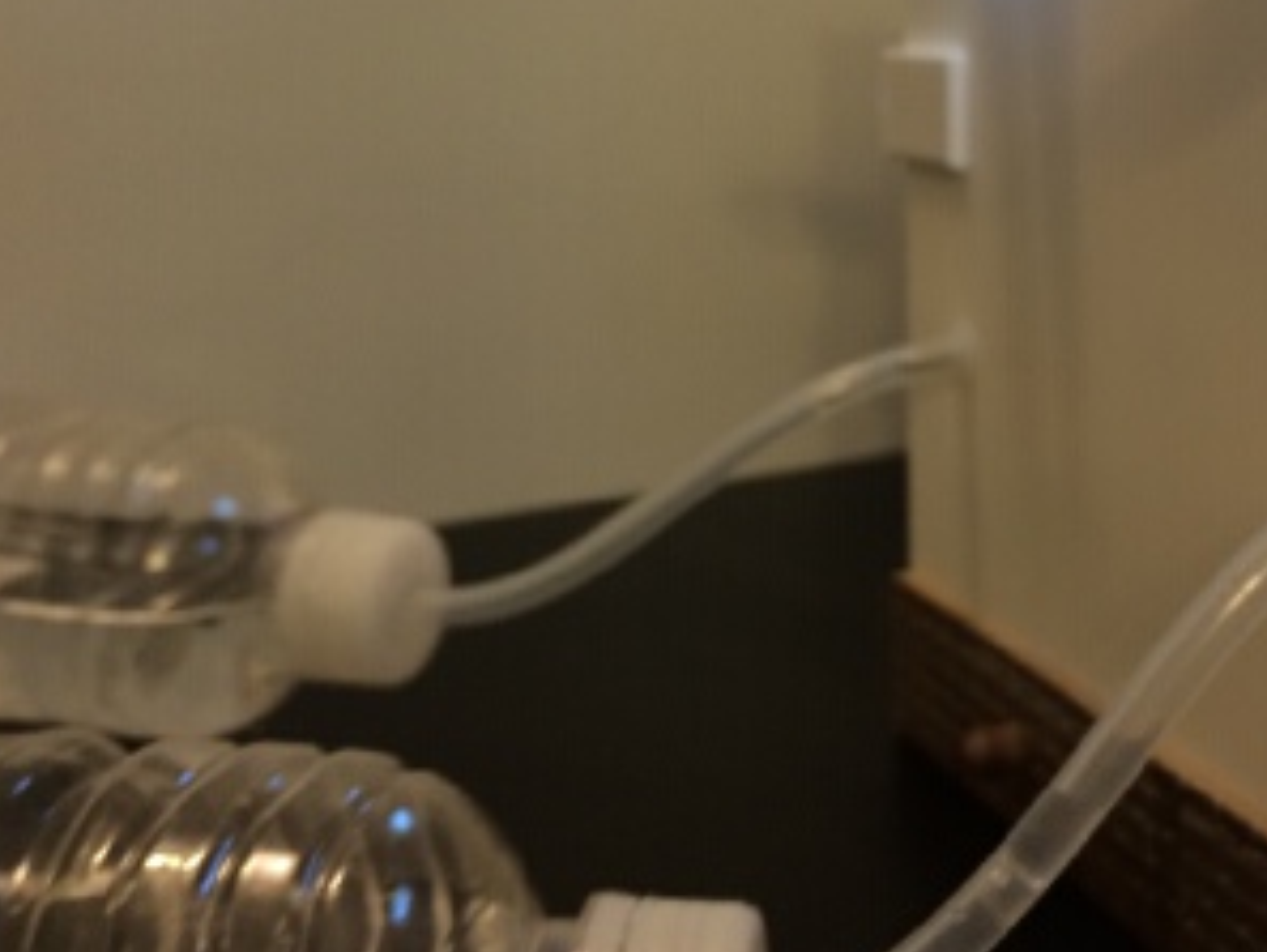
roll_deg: +0.9
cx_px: 834
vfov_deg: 27.6
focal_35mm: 52
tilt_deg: -6.0
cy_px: 218
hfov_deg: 36.5
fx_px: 1904
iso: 80
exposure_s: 1/30
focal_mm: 4.15
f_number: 2.2
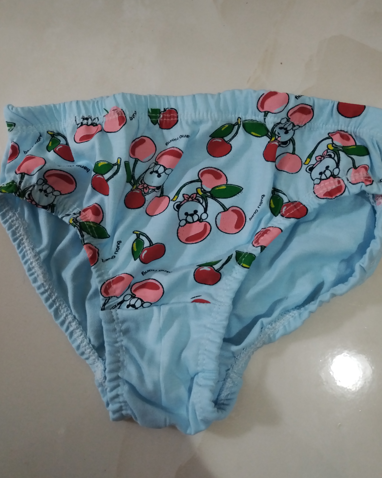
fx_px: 396
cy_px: 221
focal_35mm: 28
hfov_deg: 51.5
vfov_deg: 62.1
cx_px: 193
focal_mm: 4.75
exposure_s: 1/25
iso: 651
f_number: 1.8
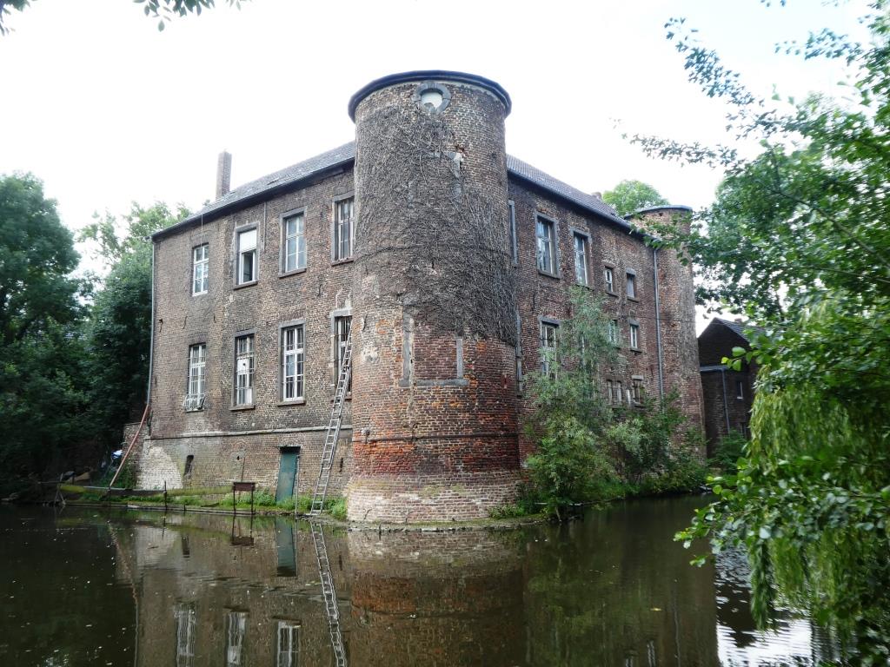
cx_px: 445
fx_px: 720
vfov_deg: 49.7
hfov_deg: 63.4
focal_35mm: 28
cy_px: 334
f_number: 3.5
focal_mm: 5
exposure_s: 1/160
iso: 80
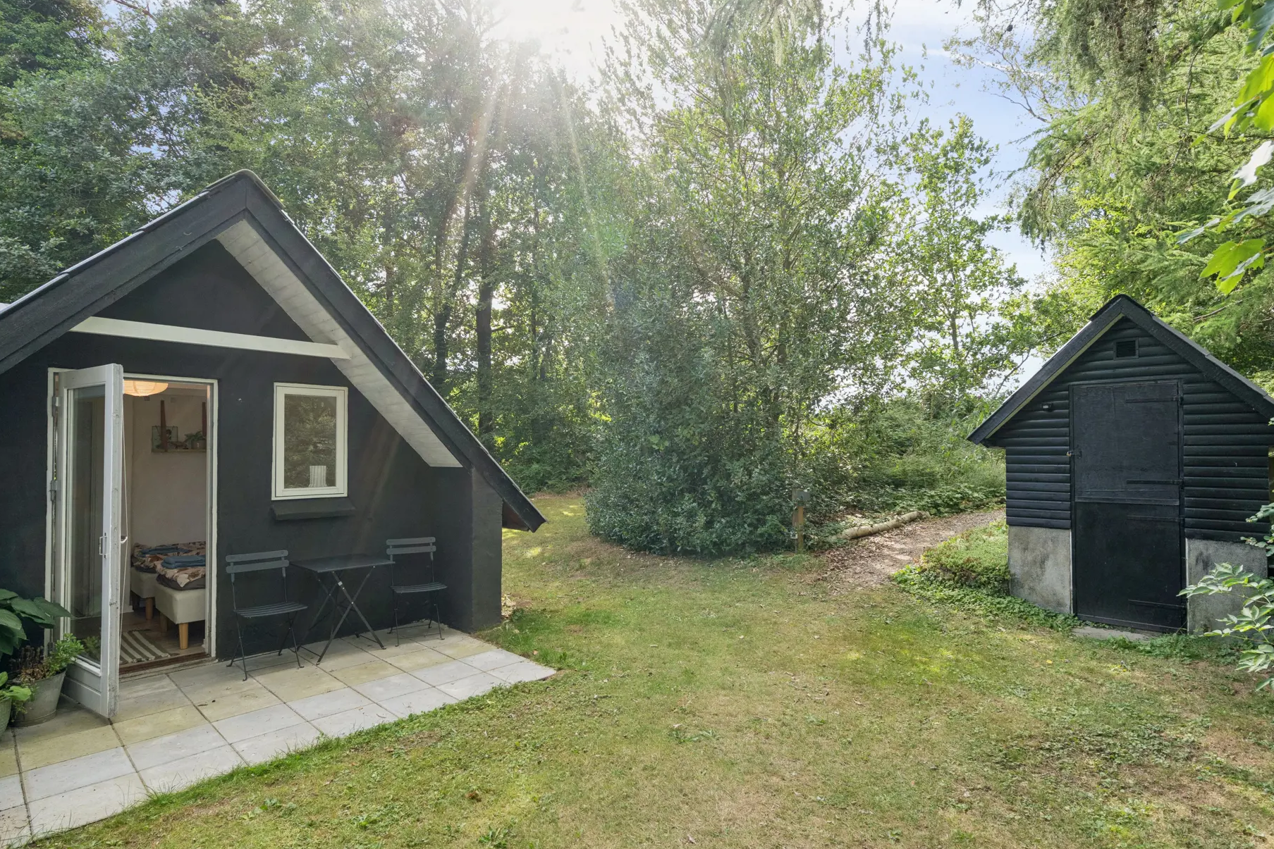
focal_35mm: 17
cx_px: 662
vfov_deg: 70.4
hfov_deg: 93.2
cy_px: 418
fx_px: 602
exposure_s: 1/250
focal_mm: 16
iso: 800
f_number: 8
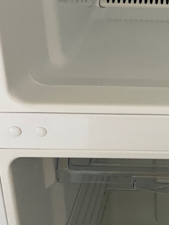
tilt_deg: -25.2
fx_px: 436
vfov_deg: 28.1
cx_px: 198
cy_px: 30
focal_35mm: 67
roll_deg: -4.2
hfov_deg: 20.6
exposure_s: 1/50
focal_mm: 4.2
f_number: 1.6
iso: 250
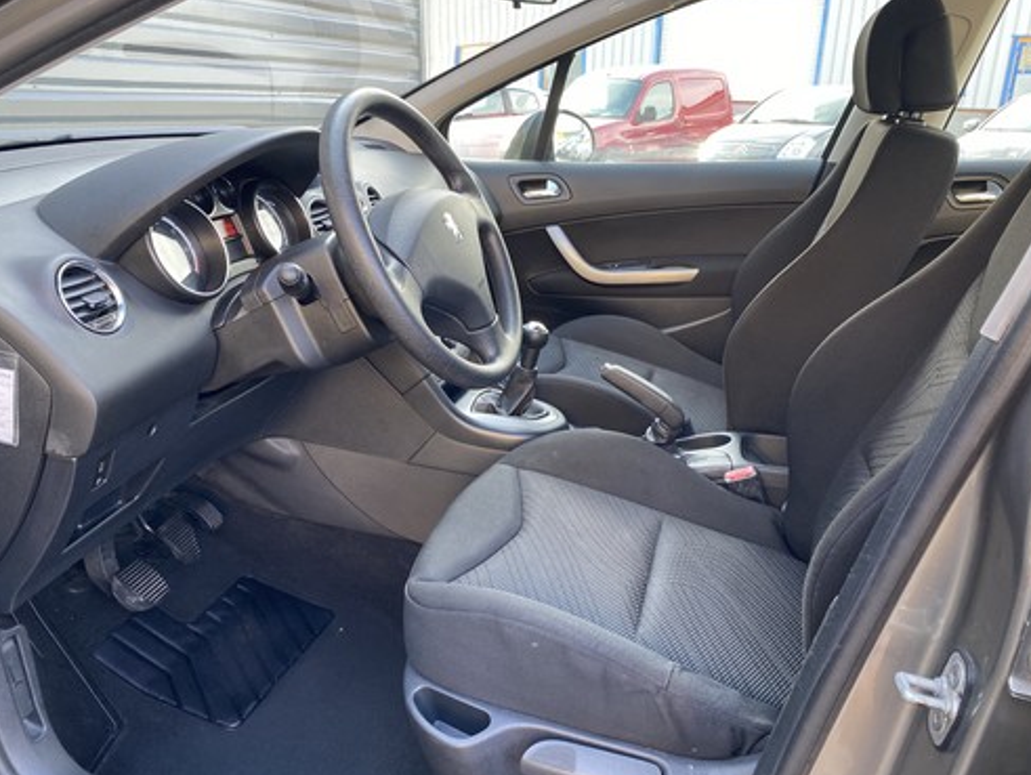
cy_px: 390
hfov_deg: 65.3
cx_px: 521
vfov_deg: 51.4
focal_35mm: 27
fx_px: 805
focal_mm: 4.25
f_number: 1.8
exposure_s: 1/121
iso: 100
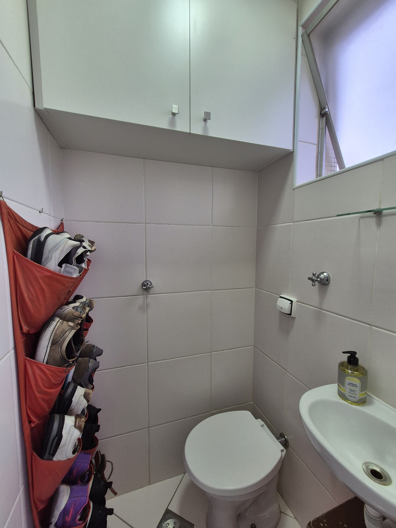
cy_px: 264
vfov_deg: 106.2
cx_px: 198
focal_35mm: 13
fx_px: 198
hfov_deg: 89.9
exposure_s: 1/60
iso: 64
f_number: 2.2
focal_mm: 2.2
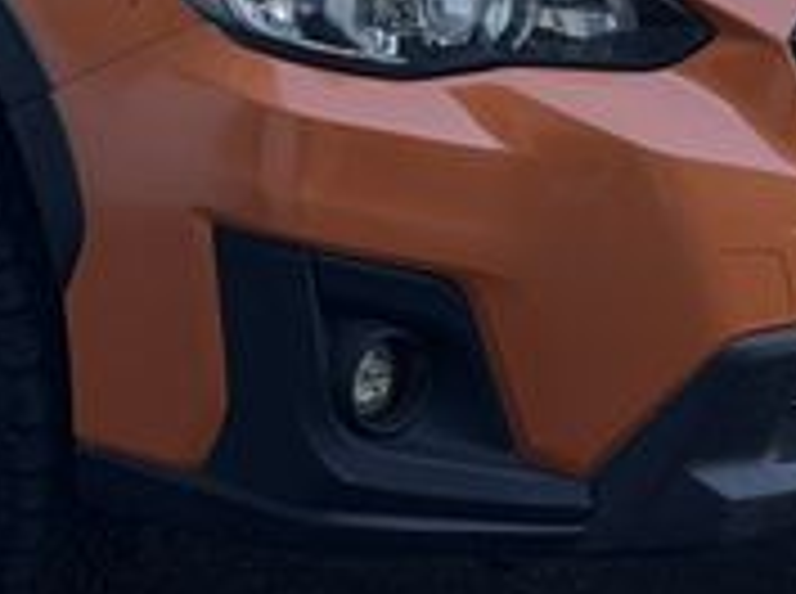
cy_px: -153
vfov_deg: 8.4
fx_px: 3993
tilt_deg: -8.7
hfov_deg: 11.3
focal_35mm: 174
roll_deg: -0.1
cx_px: 36
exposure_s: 1/636
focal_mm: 6.76
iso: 64
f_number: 1.78
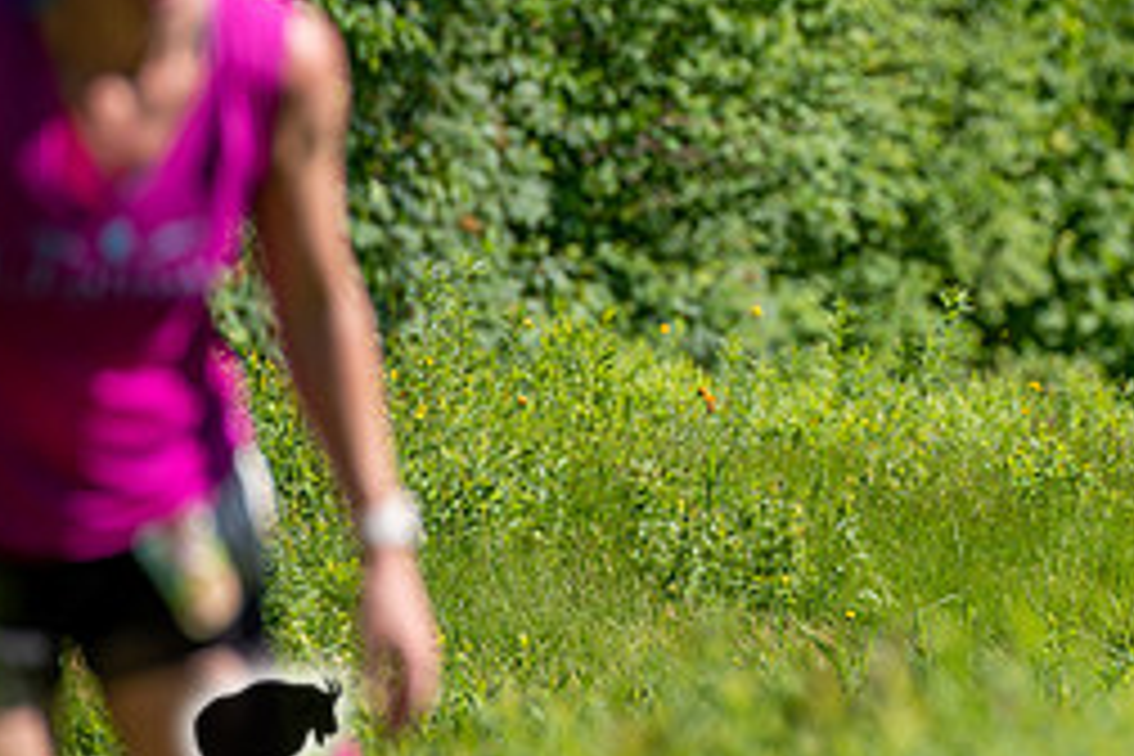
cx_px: 1166
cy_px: 317
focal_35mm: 461
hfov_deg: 4.5
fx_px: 14520
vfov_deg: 3.0
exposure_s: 1/800
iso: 100
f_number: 3.5
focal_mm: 200
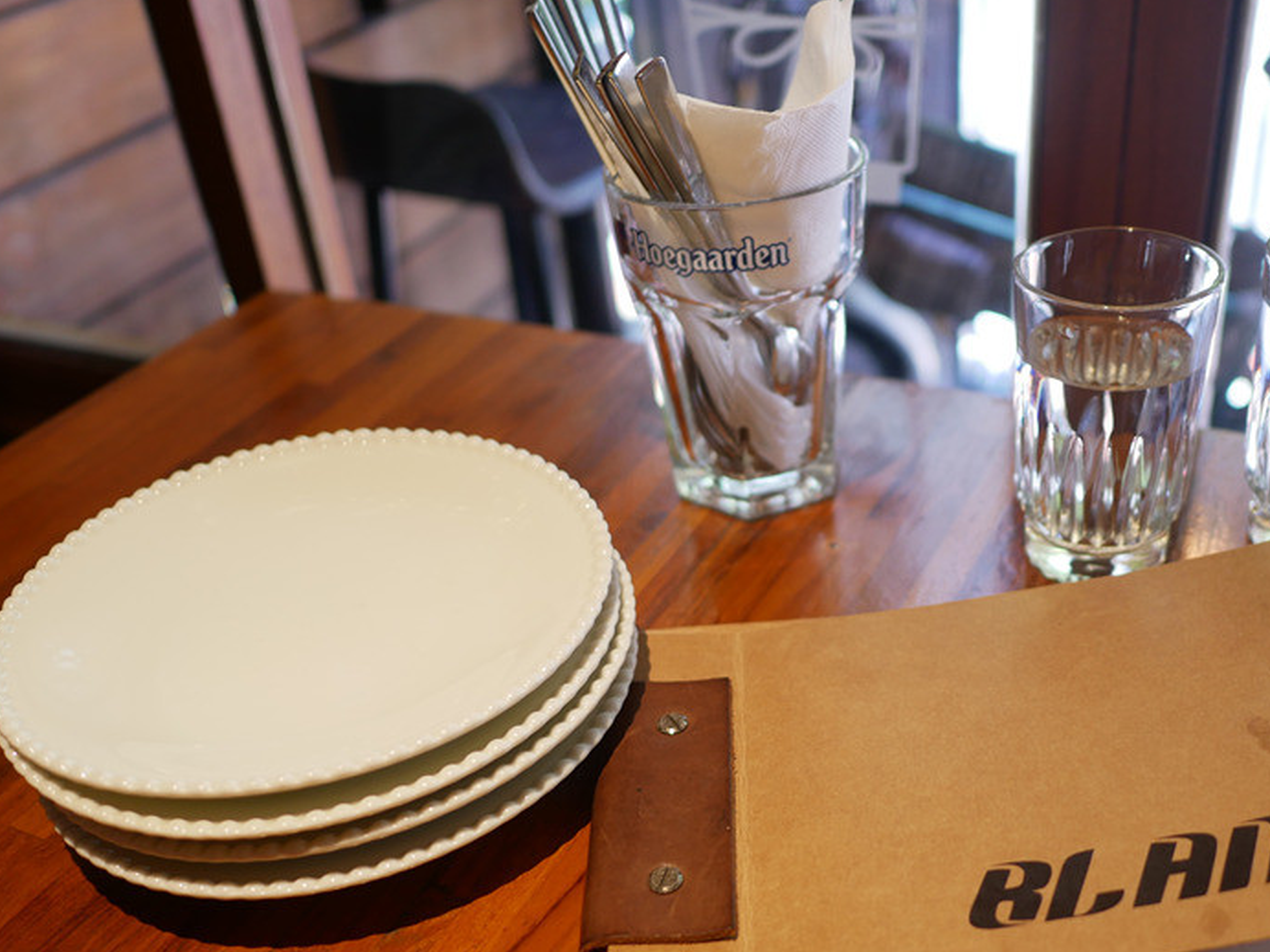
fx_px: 1431
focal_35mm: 39
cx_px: 756
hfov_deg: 47.6
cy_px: 592
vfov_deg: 36.6
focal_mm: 15
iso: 250
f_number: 1.7
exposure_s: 1/60
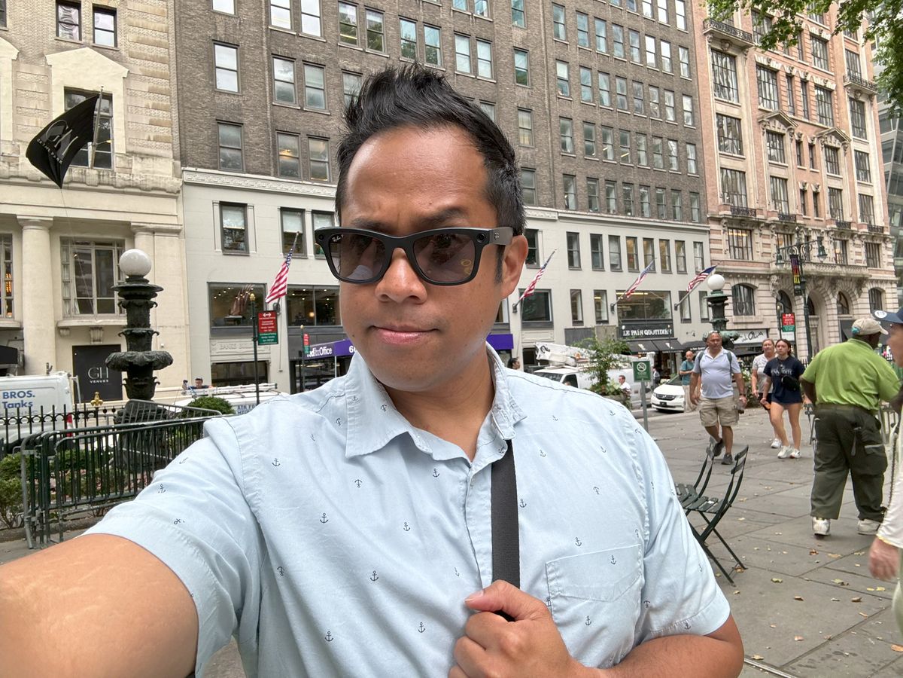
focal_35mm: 23
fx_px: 600
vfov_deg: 58.9
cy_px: 339
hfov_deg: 73.9
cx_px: 452
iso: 50
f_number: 1.9
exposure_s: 1/120
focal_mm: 2.69
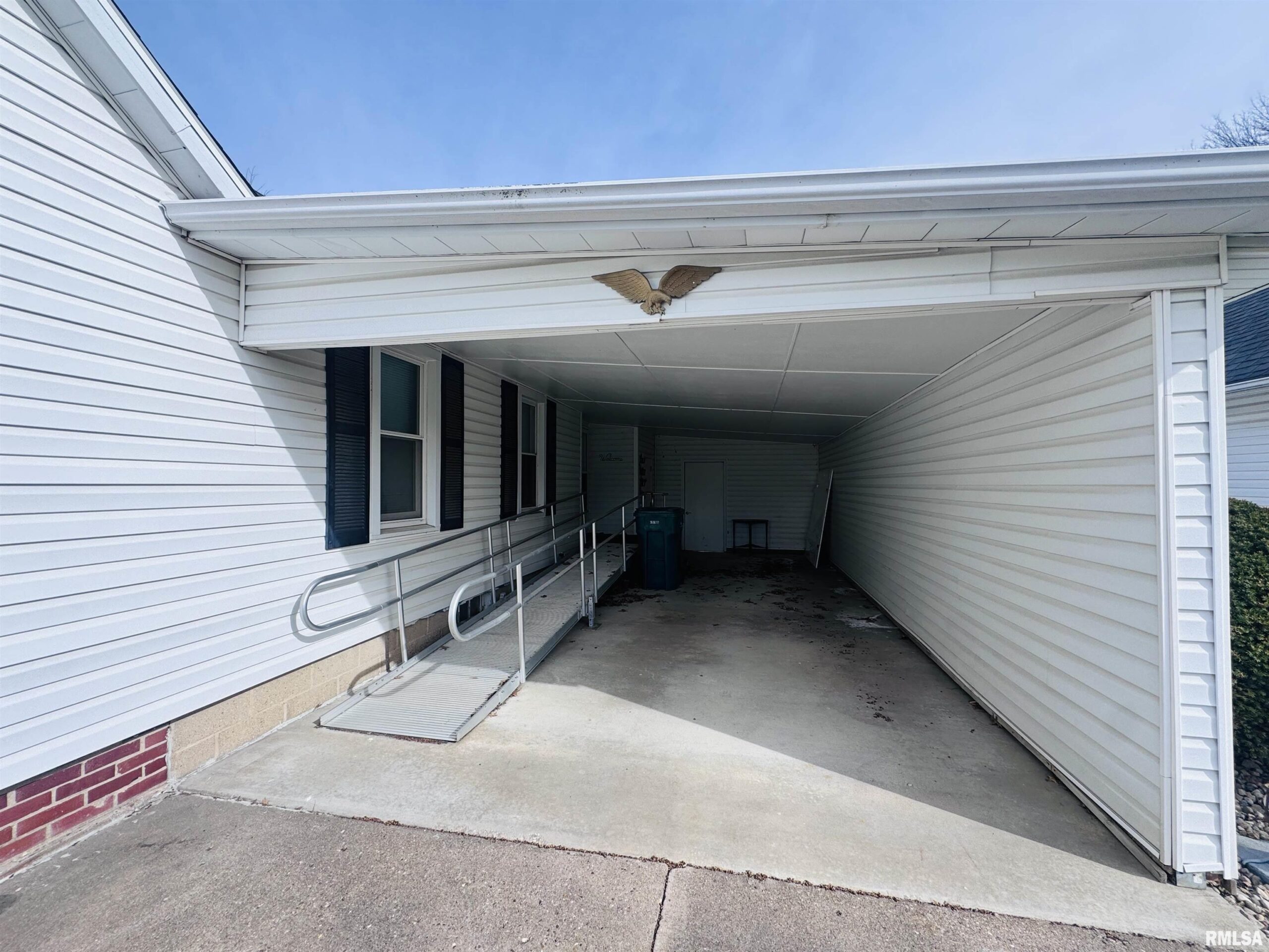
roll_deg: -1.3
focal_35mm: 14
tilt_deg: -0.8
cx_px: 634
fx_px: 513
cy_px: 476
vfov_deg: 85.7
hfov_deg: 102.1
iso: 40
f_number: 2.2
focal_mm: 2.22
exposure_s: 1/641
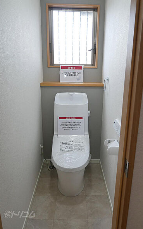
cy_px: 114
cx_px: 79
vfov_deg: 66.5
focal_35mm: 28
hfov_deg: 44.5
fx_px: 175
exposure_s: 1/60
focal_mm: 13
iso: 400
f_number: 3.6
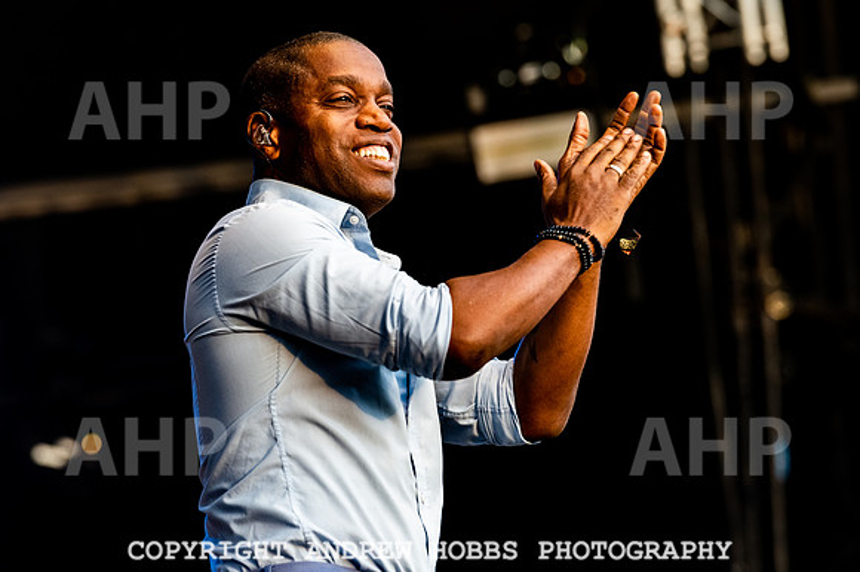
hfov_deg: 8.9
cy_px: 229
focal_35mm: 232
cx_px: 396
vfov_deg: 5.9
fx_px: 5542
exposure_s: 1/500
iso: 1800
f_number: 4.5
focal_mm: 190
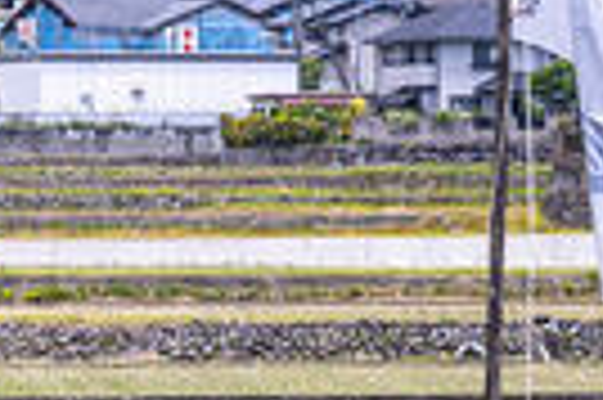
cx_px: -86
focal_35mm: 434
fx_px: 7261
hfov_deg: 4.7
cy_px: 494
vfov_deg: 3.2
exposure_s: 1/40
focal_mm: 97
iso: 64
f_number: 9
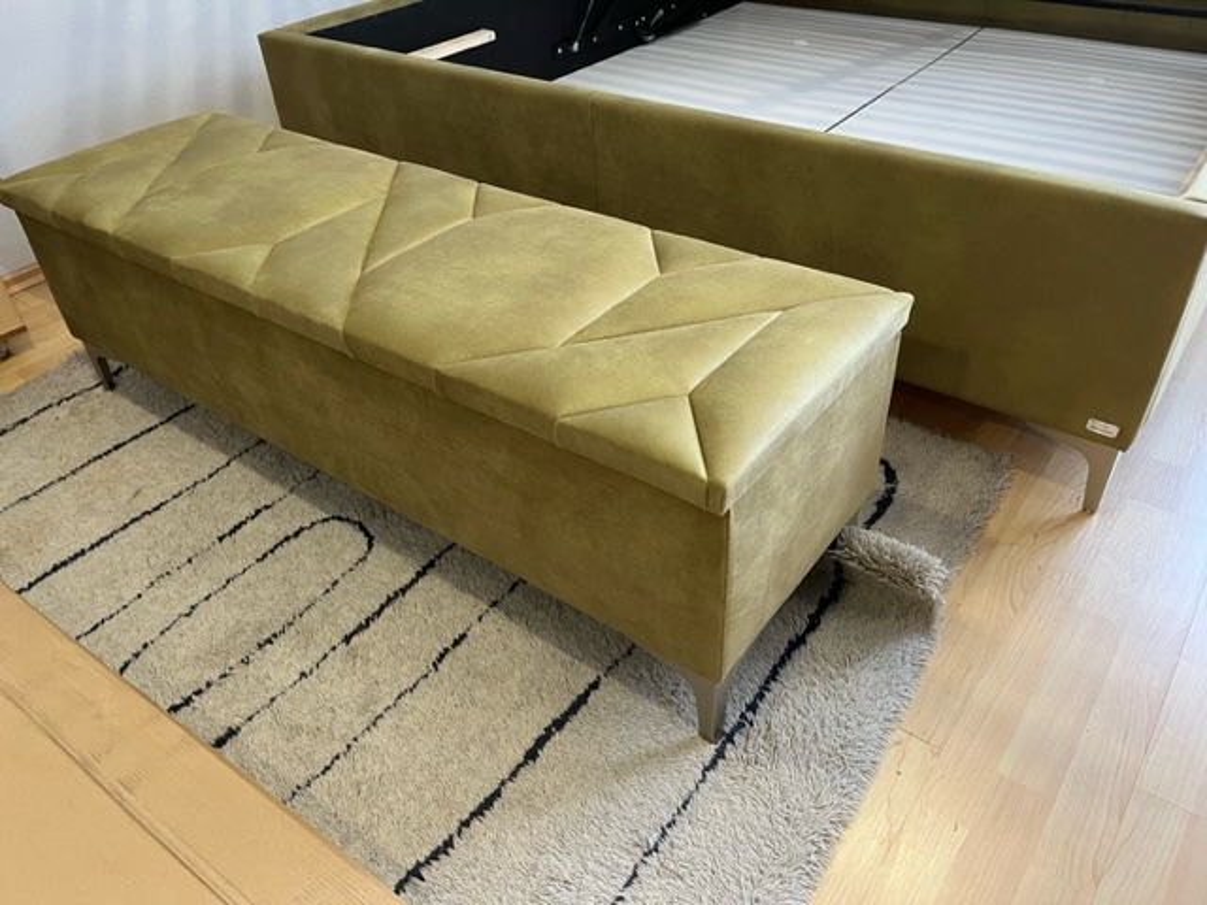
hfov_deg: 67.3
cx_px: 604
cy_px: 452
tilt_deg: -38.2
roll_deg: +4.0
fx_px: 907
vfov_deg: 53.1
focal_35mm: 26
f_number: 1.6
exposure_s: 1/50
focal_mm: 5.1
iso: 125
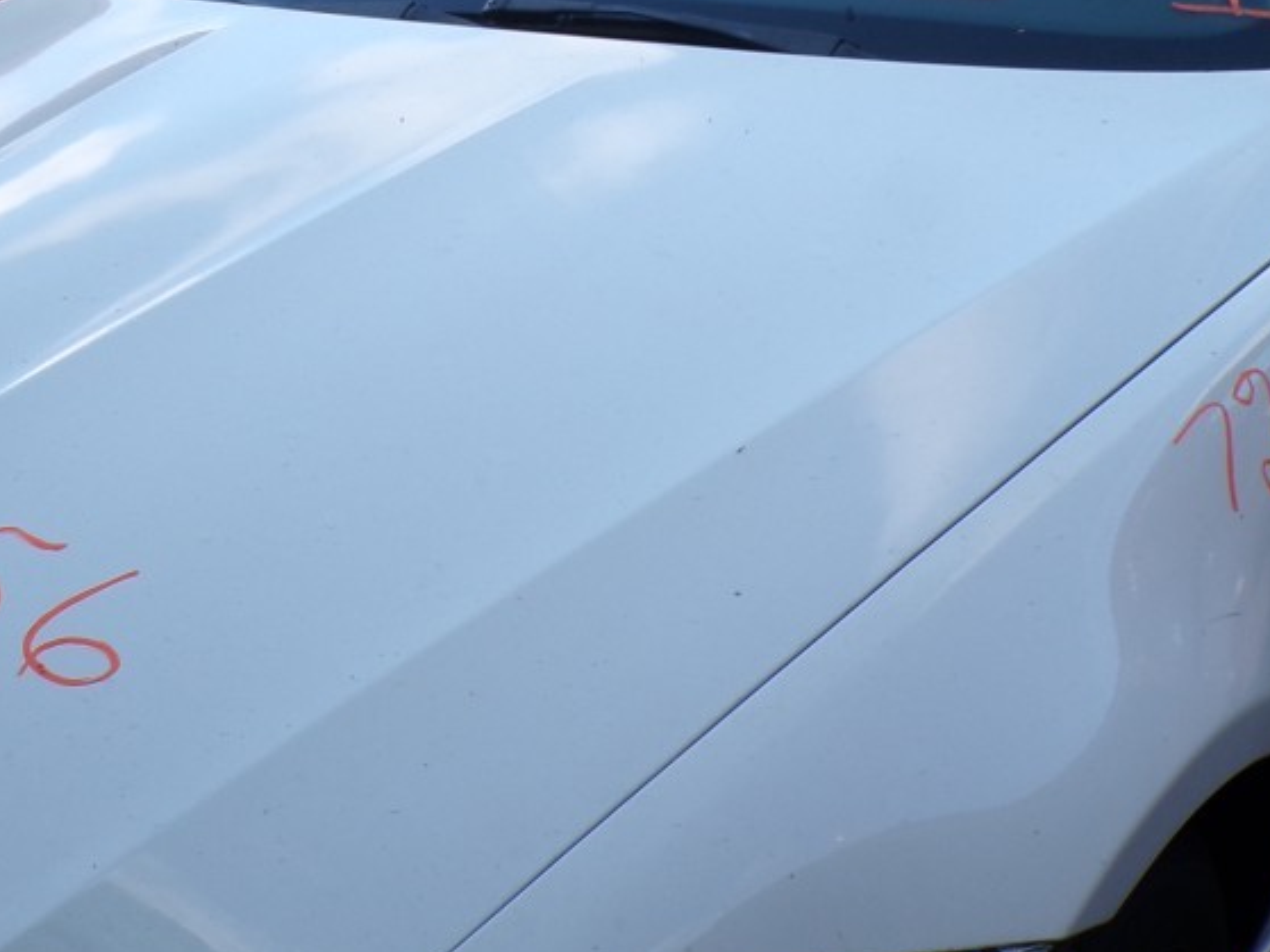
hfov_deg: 33.7
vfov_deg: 26.5
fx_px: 2017
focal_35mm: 55
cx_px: 209
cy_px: 509
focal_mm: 4.3
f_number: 4.4
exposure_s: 1/160
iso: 100
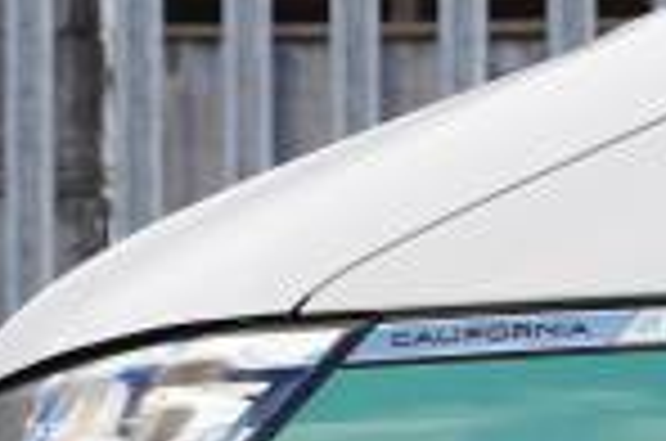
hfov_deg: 7.1
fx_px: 5361
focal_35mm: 290
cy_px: 765
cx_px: 814
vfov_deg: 4.7
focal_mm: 67.1
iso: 125
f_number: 4
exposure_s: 1/160
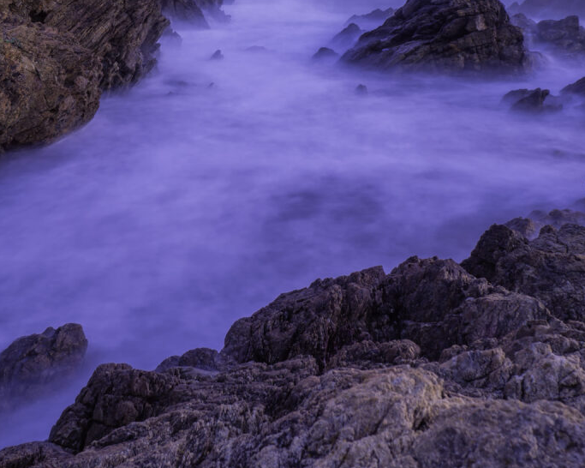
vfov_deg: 35.2
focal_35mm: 41
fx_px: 710
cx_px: 307
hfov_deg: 44.8
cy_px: 87
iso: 100
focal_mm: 14
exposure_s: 15
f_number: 7.1
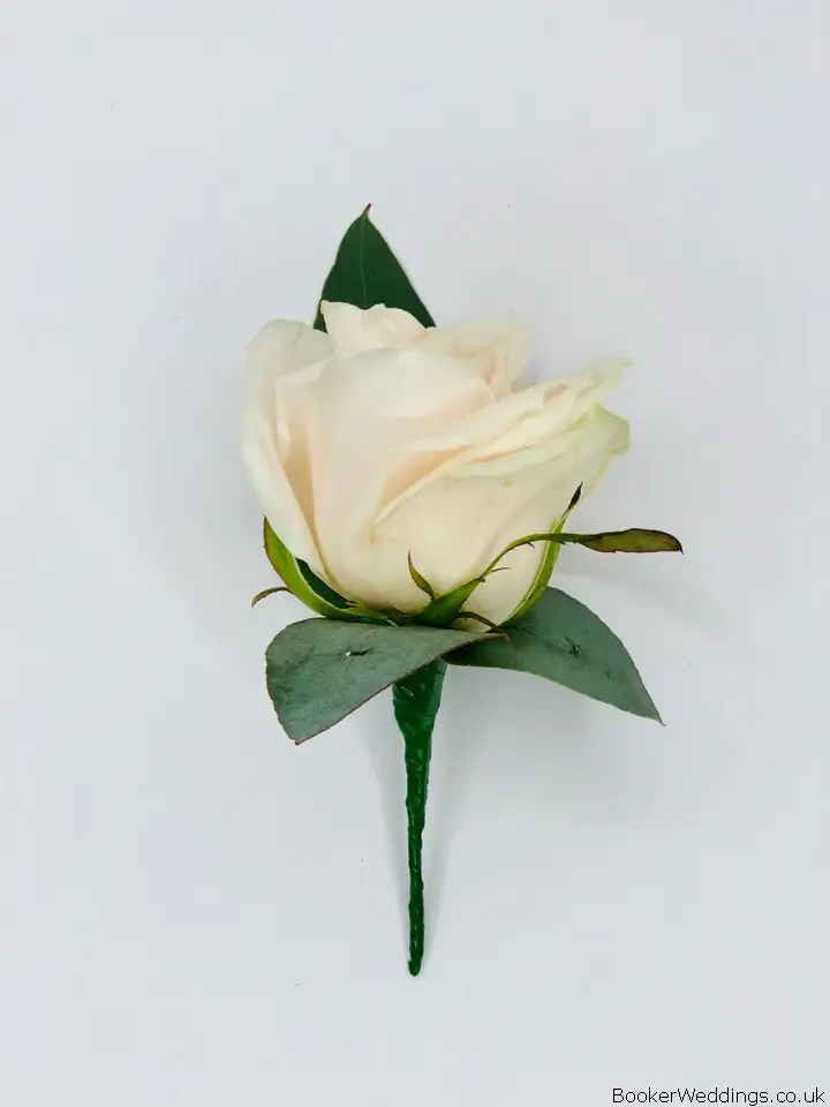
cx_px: 415
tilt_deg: -85.6
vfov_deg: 36.8
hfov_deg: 28.0
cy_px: 554
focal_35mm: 52
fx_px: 1662
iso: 16
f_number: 2.4
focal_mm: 6
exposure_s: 1/220
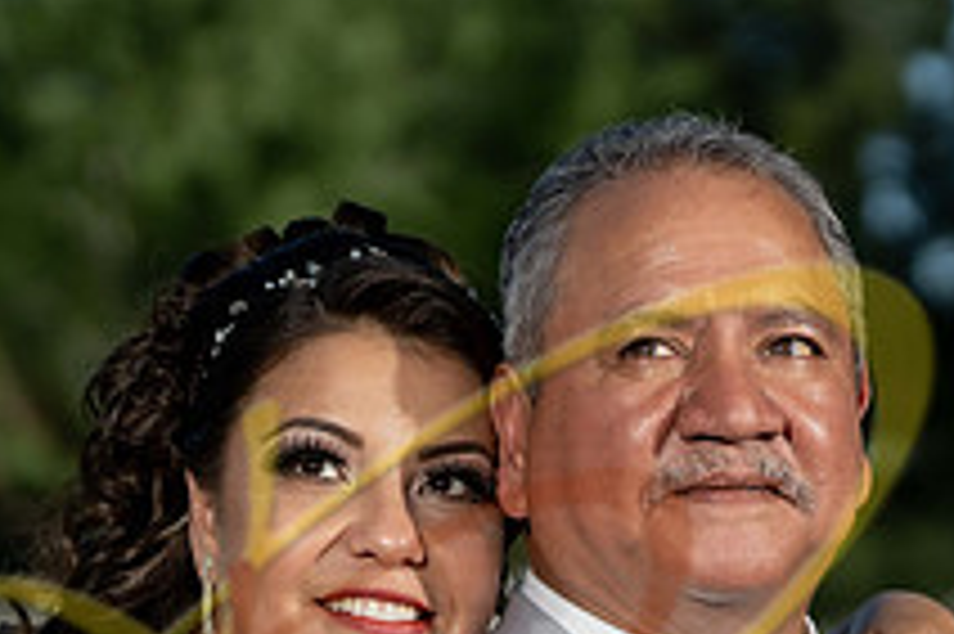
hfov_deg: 10.9
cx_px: 576
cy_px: 834
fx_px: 5004
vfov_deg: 7.2
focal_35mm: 189
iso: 200
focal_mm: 69
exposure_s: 1/4000
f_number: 2.5
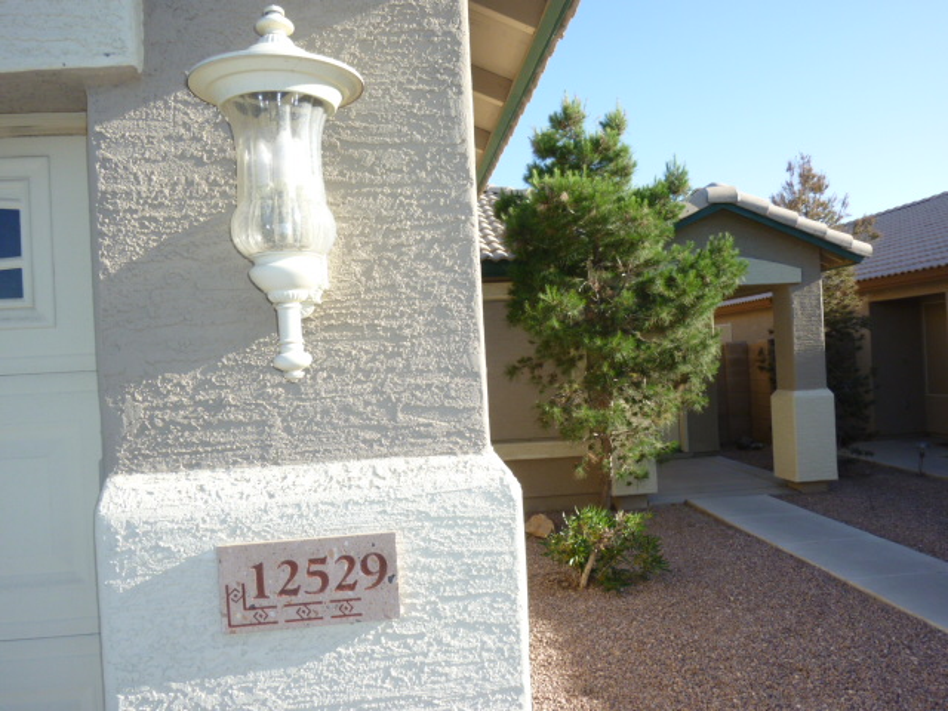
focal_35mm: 27
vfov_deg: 51.4
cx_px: 474
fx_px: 739
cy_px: 356
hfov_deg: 65.3
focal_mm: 4.8
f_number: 3.4
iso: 100
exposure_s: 1/400
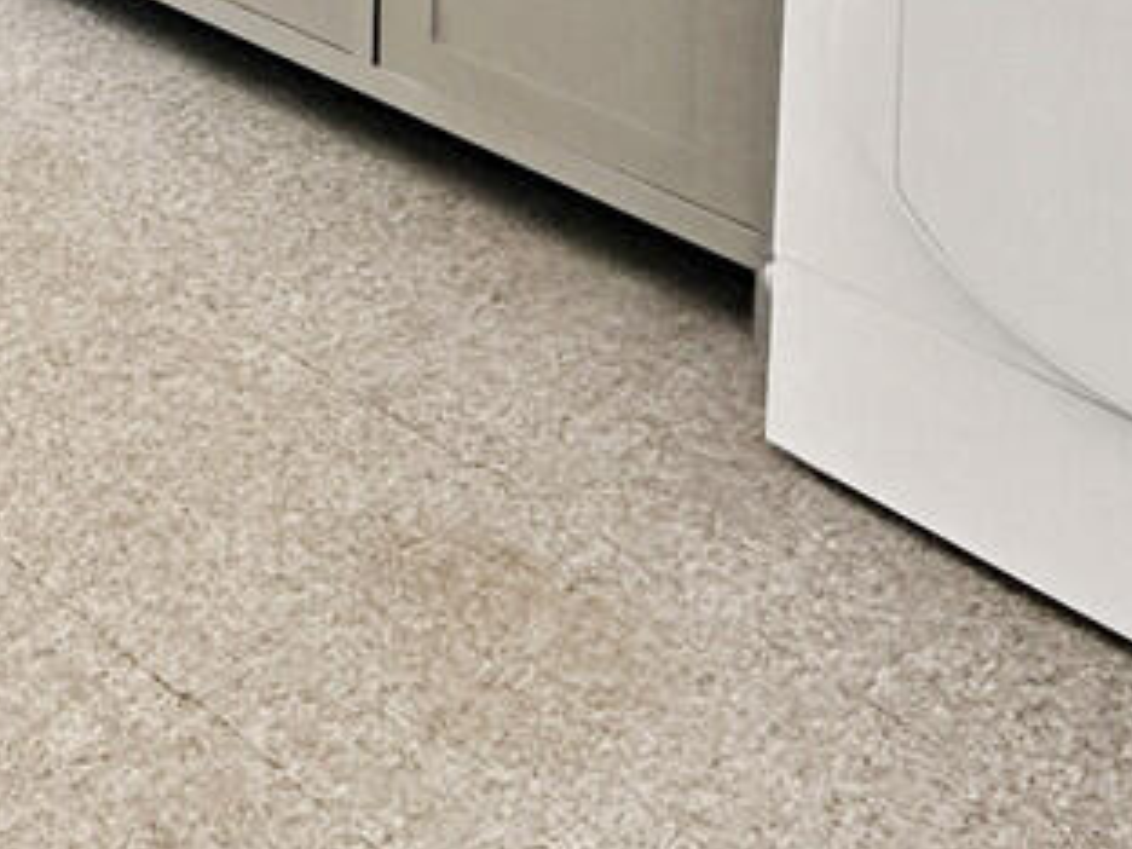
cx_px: -628
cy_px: -363
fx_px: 1504
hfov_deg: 26.8
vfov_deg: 25.3
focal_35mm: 46
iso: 250
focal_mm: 2.22
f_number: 2.2
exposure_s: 1/99
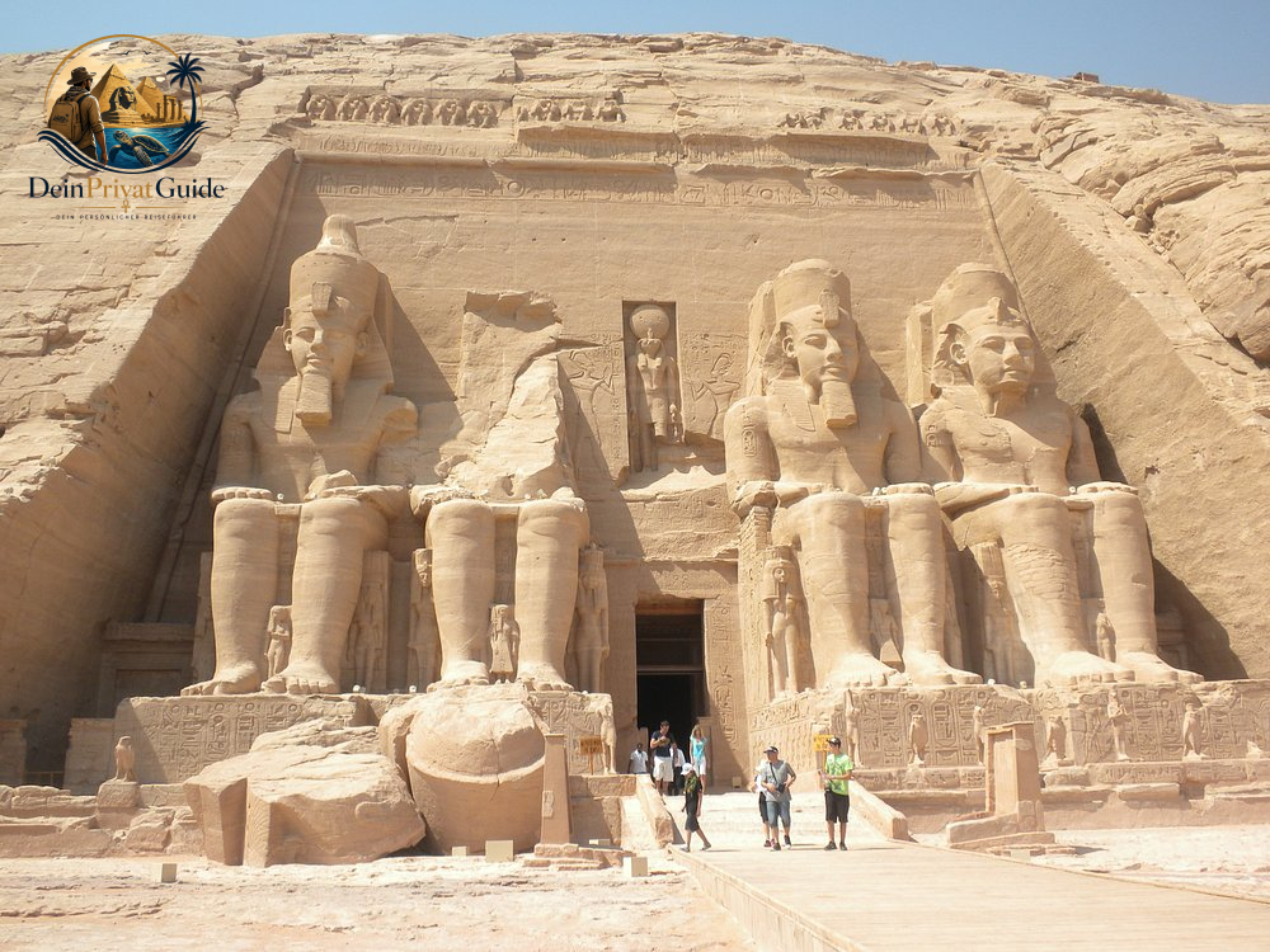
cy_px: 476
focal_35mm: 37
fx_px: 1357
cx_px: 635
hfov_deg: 50.1
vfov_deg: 38.7
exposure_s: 1/97.4
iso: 64
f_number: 10
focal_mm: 6.6
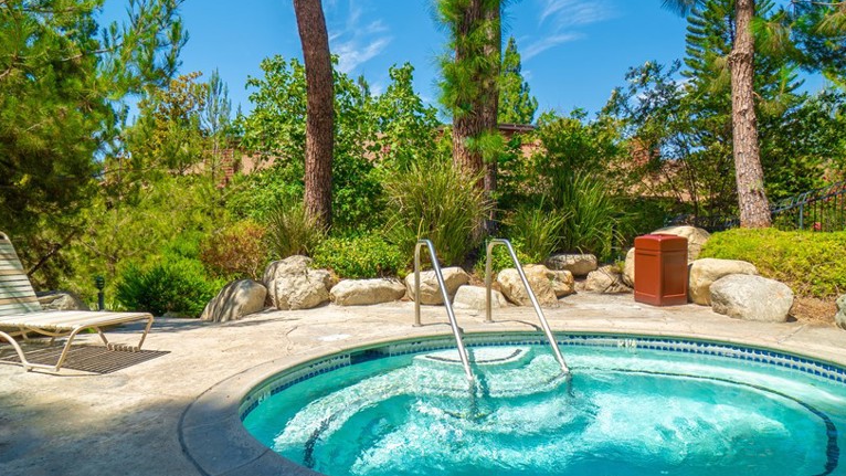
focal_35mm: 21
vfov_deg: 53.6
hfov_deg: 83.8
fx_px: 471
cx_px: 433
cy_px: 233
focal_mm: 10
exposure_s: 1/250
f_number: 7.1
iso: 100
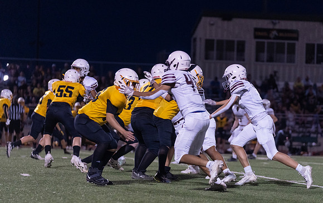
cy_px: 94
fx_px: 1430
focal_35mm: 162
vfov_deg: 8.1
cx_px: 180
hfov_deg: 12.9
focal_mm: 143
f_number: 3.2
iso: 4000
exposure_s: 1/1250
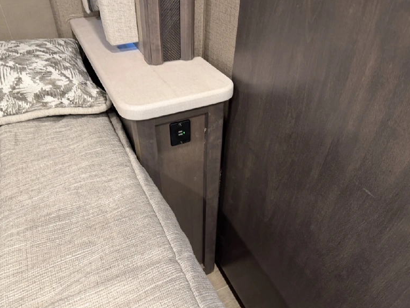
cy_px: 151
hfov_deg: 69.4
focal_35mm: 25
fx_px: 296
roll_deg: -3.4
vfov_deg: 54.9
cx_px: 202
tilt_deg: -33.2
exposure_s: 1/60
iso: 500
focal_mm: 6.76
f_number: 1.78
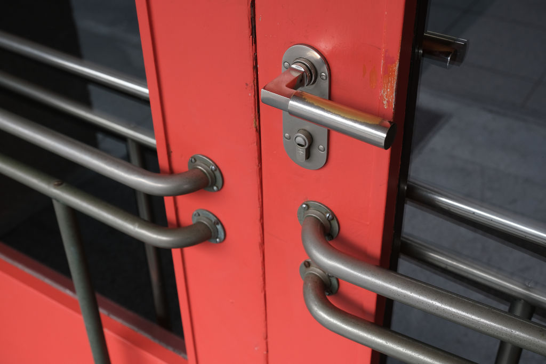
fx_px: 713
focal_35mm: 47
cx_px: 273
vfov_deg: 28.7
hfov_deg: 41.9
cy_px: 182
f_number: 5.6
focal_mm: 31.1
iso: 400
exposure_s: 1/60
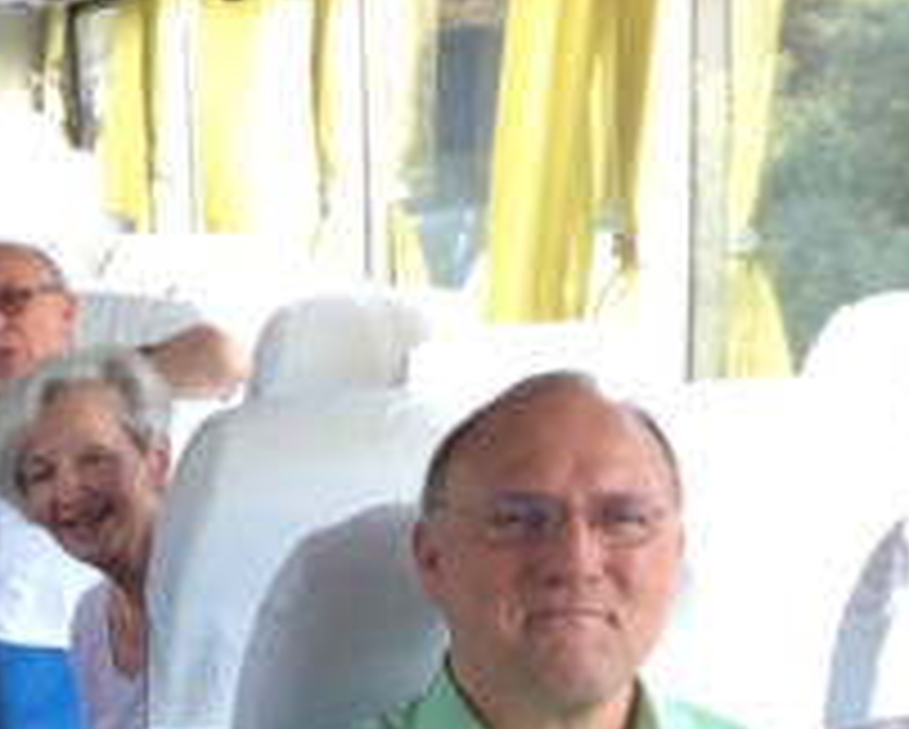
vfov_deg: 14.4
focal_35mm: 104
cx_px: -74
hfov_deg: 17.8
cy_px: 864
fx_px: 2801
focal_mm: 3.3
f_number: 2.4
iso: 32
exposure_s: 1/182
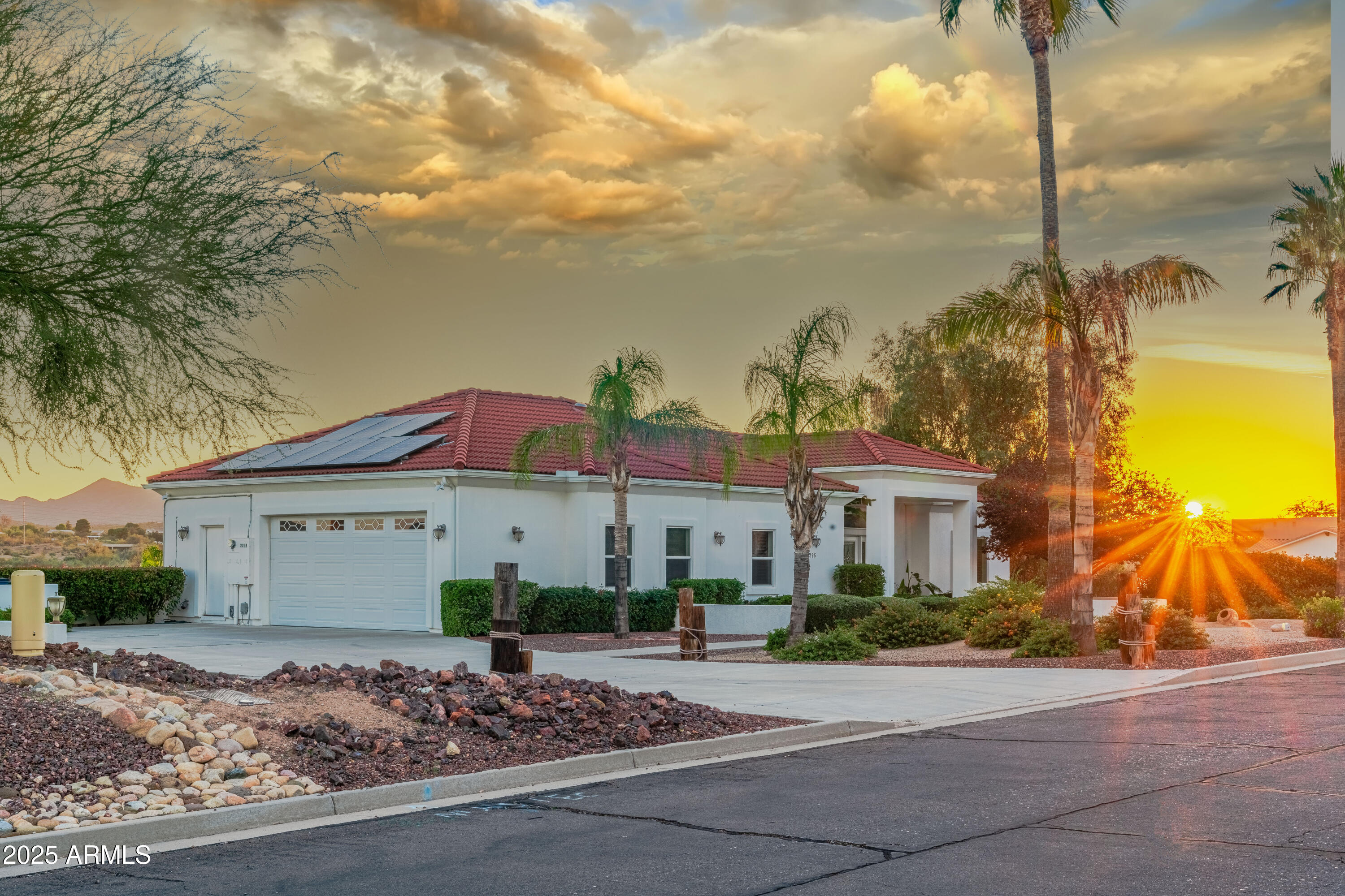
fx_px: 1756
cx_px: 672
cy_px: 448
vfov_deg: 28.6
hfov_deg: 41.9
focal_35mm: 47
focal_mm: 47
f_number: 22
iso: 160
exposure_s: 1/400
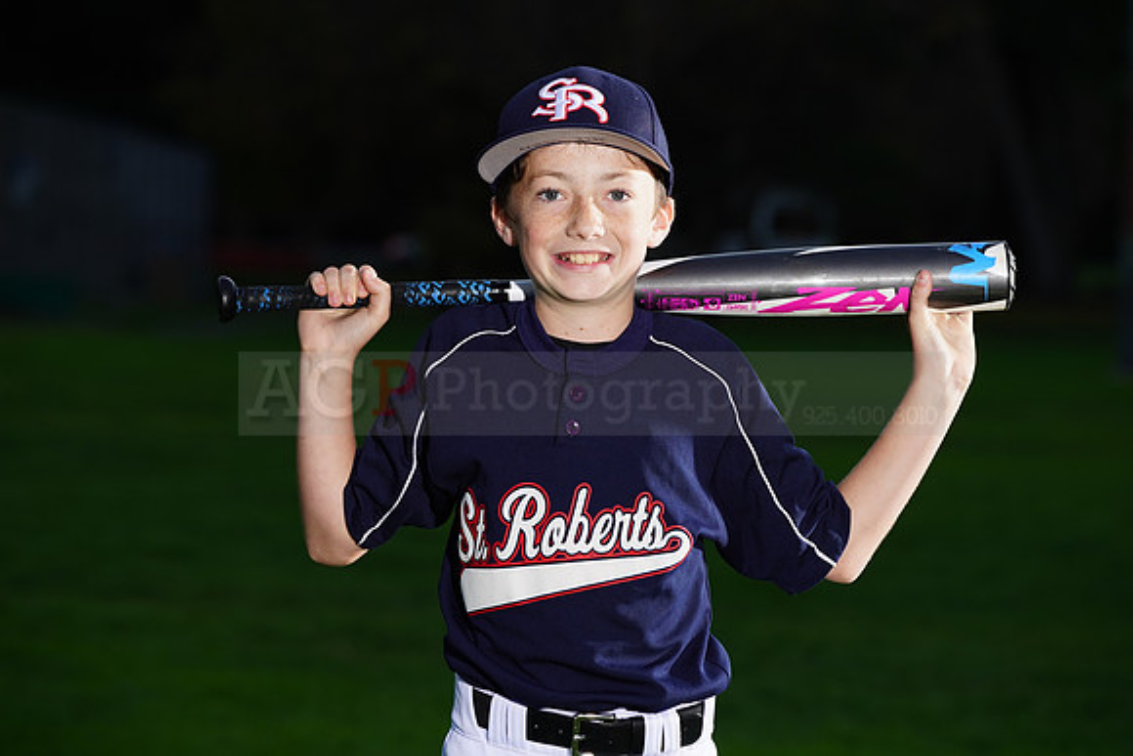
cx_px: 566
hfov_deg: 10.3
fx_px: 6296
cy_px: 378
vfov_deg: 6.9
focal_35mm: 200
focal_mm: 200
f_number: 8
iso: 320
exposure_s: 1/160
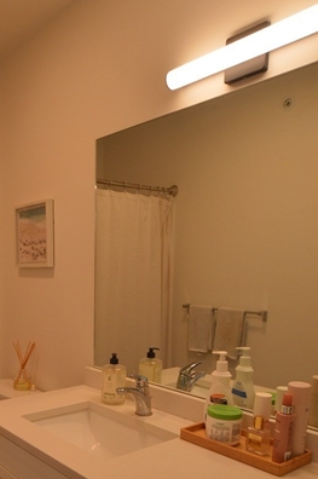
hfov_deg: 37.4
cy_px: 342
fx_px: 425
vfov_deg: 56.7
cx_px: 12
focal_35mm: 32
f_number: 5
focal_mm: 11
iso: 400
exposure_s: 1/100
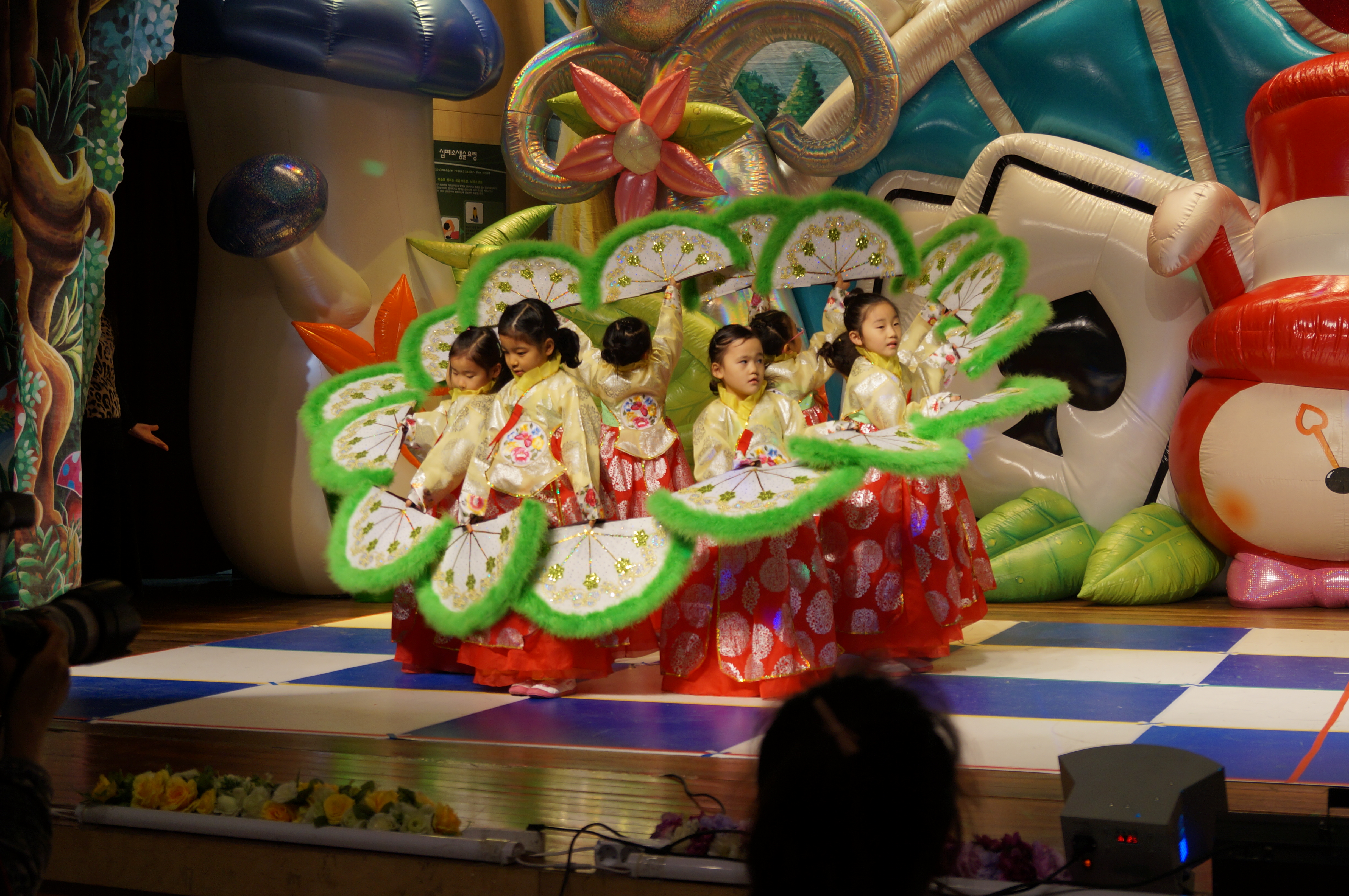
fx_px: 1965
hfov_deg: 37.9
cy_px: 448
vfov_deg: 25.7
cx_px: 674
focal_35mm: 52
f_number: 5
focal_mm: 35
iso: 200
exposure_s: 1/60
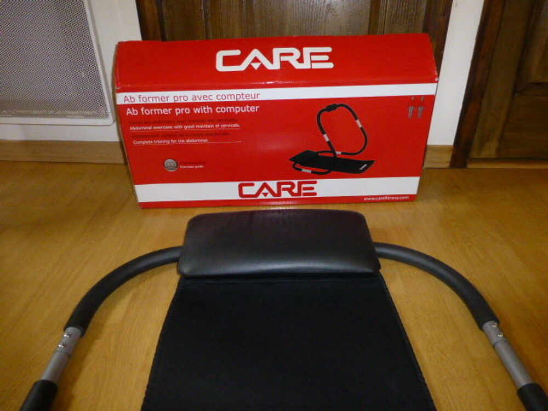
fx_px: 380
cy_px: 206
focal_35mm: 24
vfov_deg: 56.8
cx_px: 274
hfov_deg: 71.6
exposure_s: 1/60
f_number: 3.3
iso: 800
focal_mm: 4.3
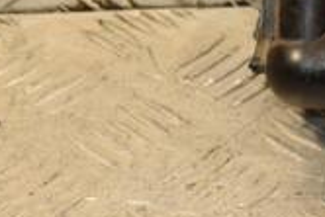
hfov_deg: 6.5
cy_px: -6
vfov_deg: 4.4
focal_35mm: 314
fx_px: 2837
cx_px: 501
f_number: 5
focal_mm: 58
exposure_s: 1/160
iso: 800
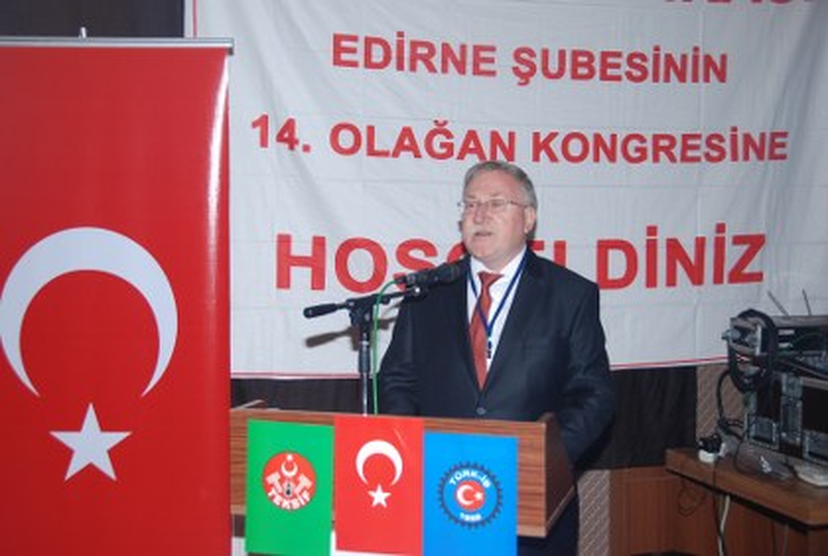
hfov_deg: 41.0
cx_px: 414
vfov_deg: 28.2
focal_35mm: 48
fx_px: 1106
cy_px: 278
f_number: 4.2
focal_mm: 32
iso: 200
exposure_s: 1/60
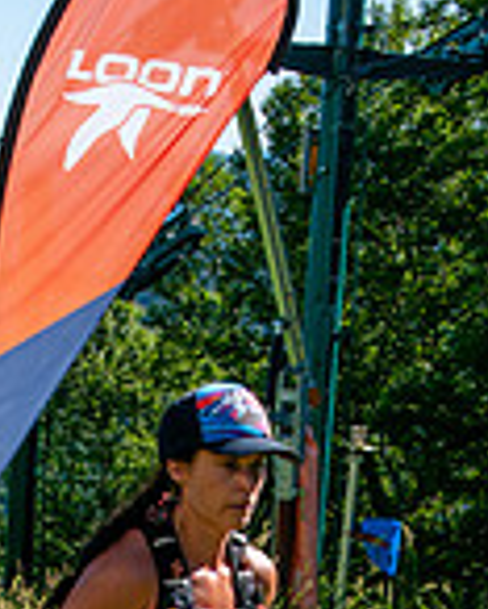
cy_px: 930
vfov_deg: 12.4
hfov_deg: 10.5
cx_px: 181
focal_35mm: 147
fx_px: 2651
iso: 200
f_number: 8
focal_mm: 34
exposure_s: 1/400
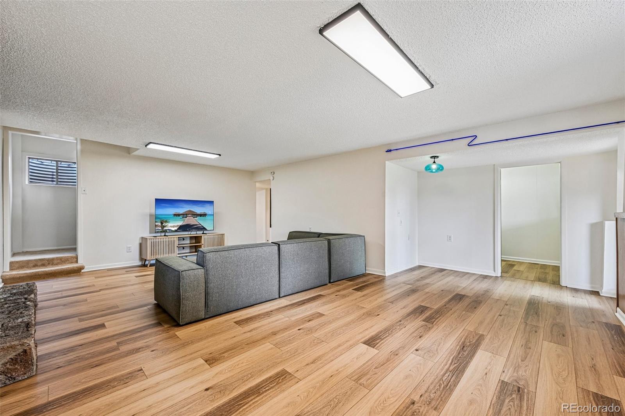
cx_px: 312
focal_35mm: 14
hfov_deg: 104.3
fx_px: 243
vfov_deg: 81.2
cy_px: 208
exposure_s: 1/15
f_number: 8
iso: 220
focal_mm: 14
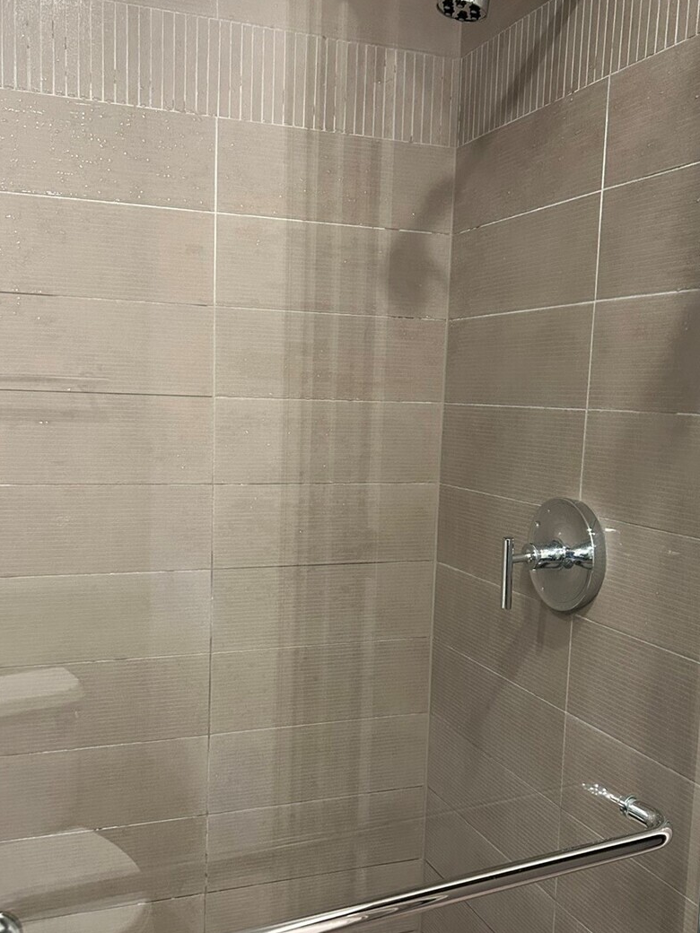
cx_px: 339
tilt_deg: -8.1
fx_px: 971
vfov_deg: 51.2
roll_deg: -1.8
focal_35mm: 36
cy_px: 521
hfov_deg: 39.7
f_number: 1.5
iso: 500
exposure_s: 1/60
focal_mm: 5.7
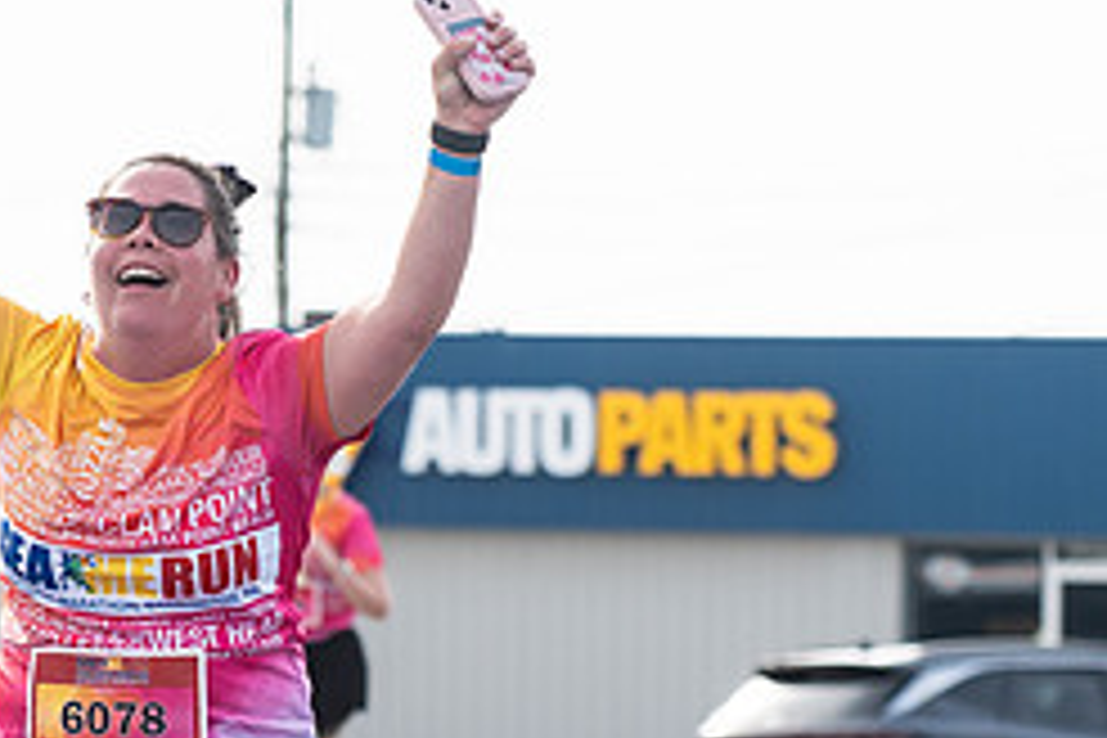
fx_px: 9962
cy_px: 430
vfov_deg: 4.2
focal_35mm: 324
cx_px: 90
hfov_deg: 6.3
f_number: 5
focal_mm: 98
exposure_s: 1/1000
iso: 250
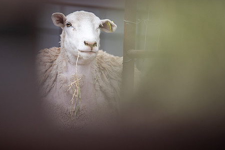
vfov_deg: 5.4
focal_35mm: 257
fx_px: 1607
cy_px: 86
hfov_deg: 8.0
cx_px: 81
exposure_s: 1/2500
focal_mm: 200
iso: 500
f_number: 2.8
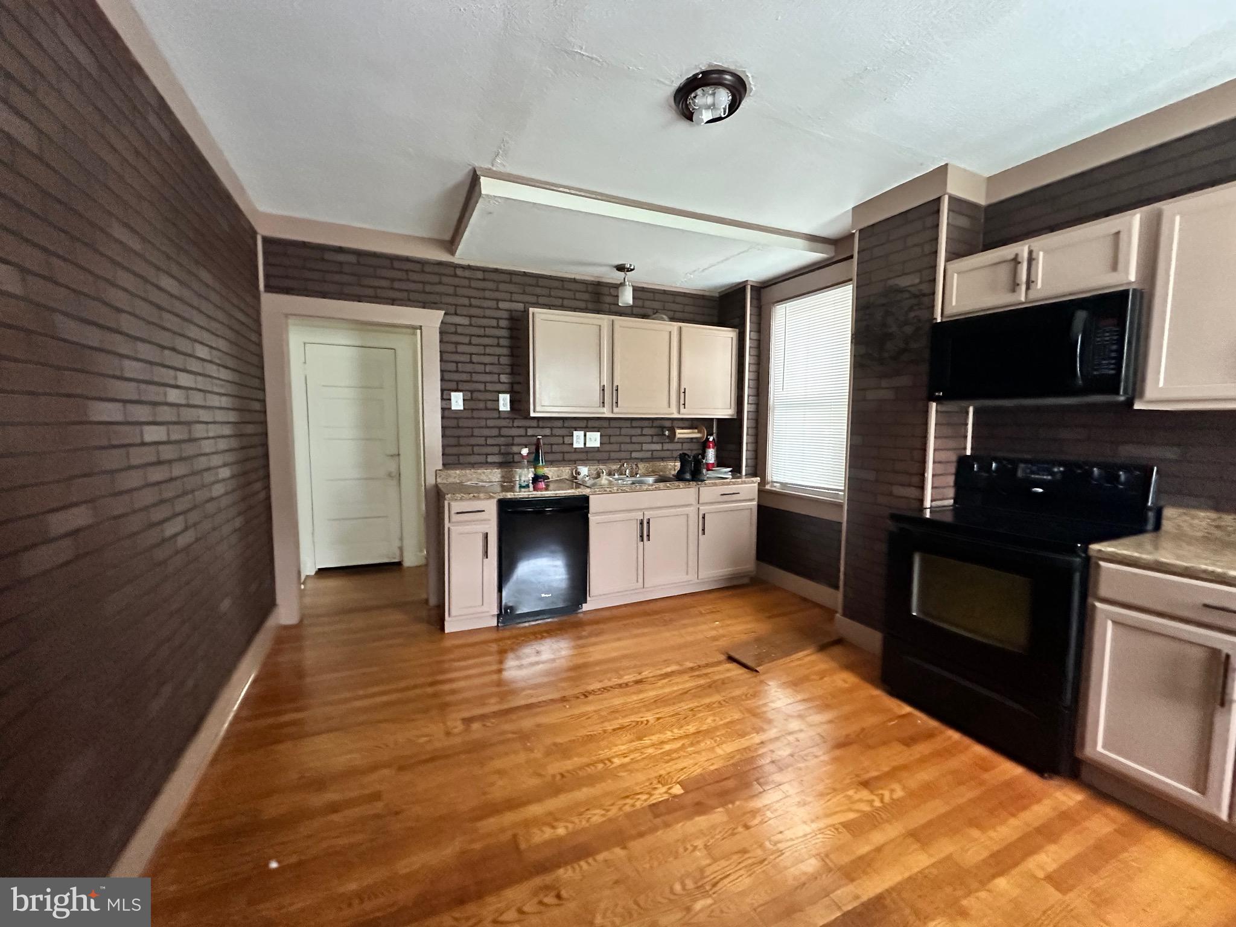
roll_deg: +0.0
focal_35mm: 14
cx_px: 618
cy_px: 464
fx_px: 500
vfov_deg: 85.7
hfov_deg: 102.1
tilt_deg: -4.8
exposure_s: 1/54
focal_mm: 2.22
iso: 1250
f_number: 2.2
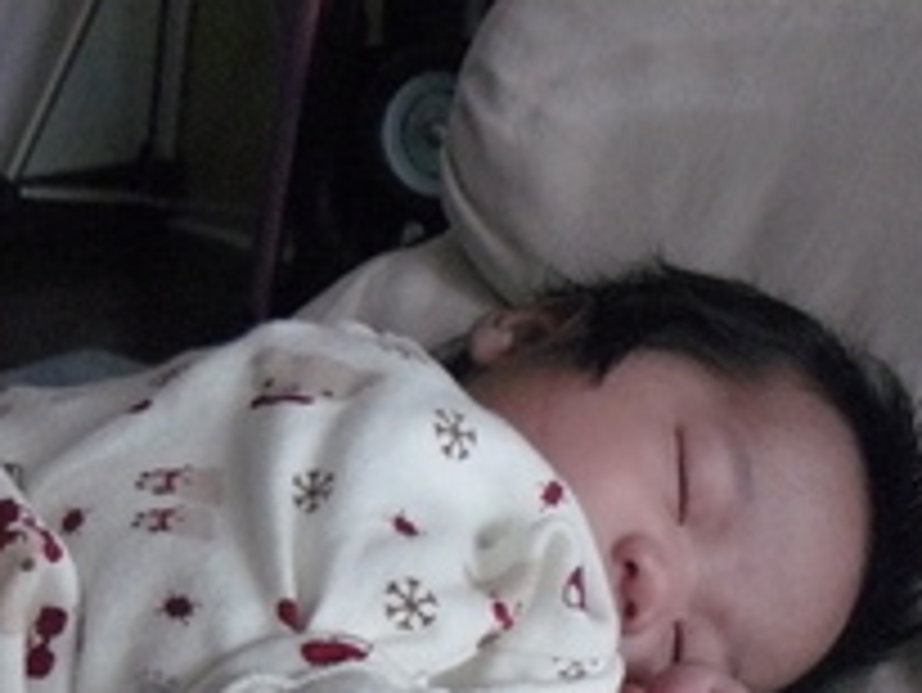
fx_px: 2105
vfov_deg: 18.0
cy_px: 754
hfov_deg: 24.0
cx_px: 85
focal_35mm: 79
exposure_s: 1/60
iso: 400
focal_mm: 6
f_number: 2.8
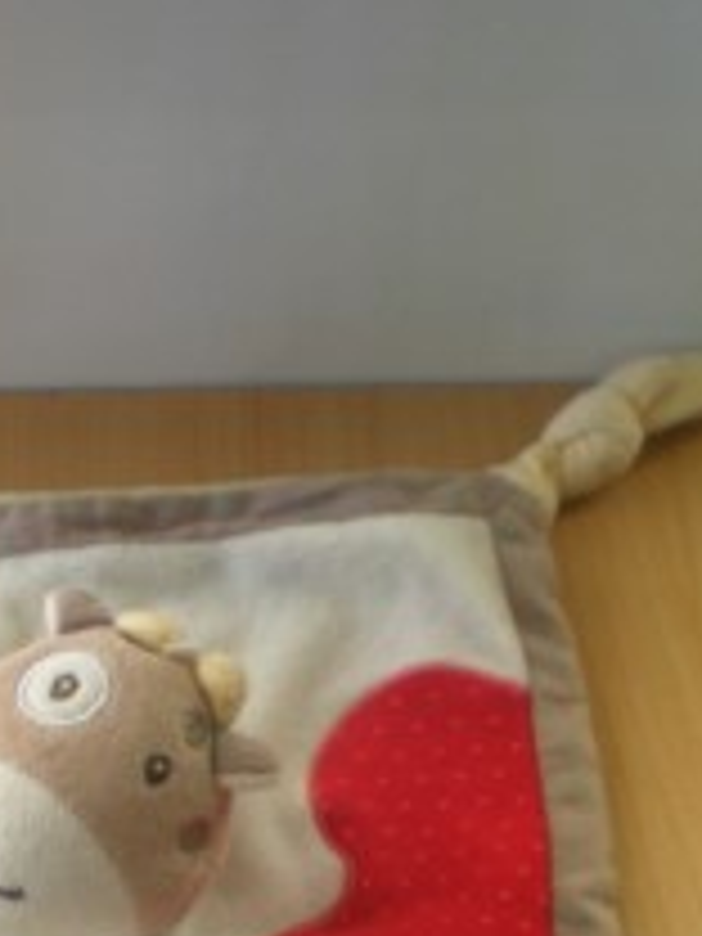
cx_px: 27
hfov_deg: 15.3
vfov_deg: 20.3
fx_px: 2569
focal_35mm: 95
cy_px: 832
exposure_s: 1/158
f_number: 3.1
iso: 64
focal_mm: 6.3
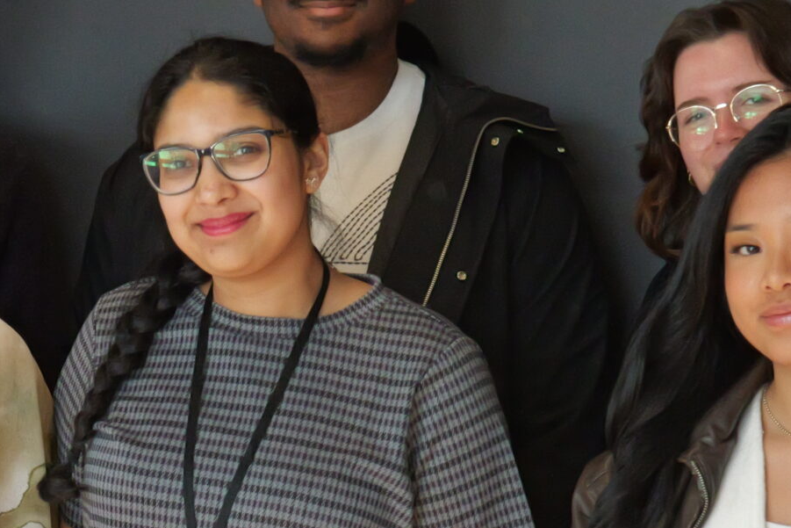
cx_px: -30
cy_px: 427
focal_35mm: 142
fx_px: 3120
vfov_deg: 9.6
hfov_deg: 14.2
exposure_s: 1/125
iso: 6400
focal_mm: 50
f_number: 22
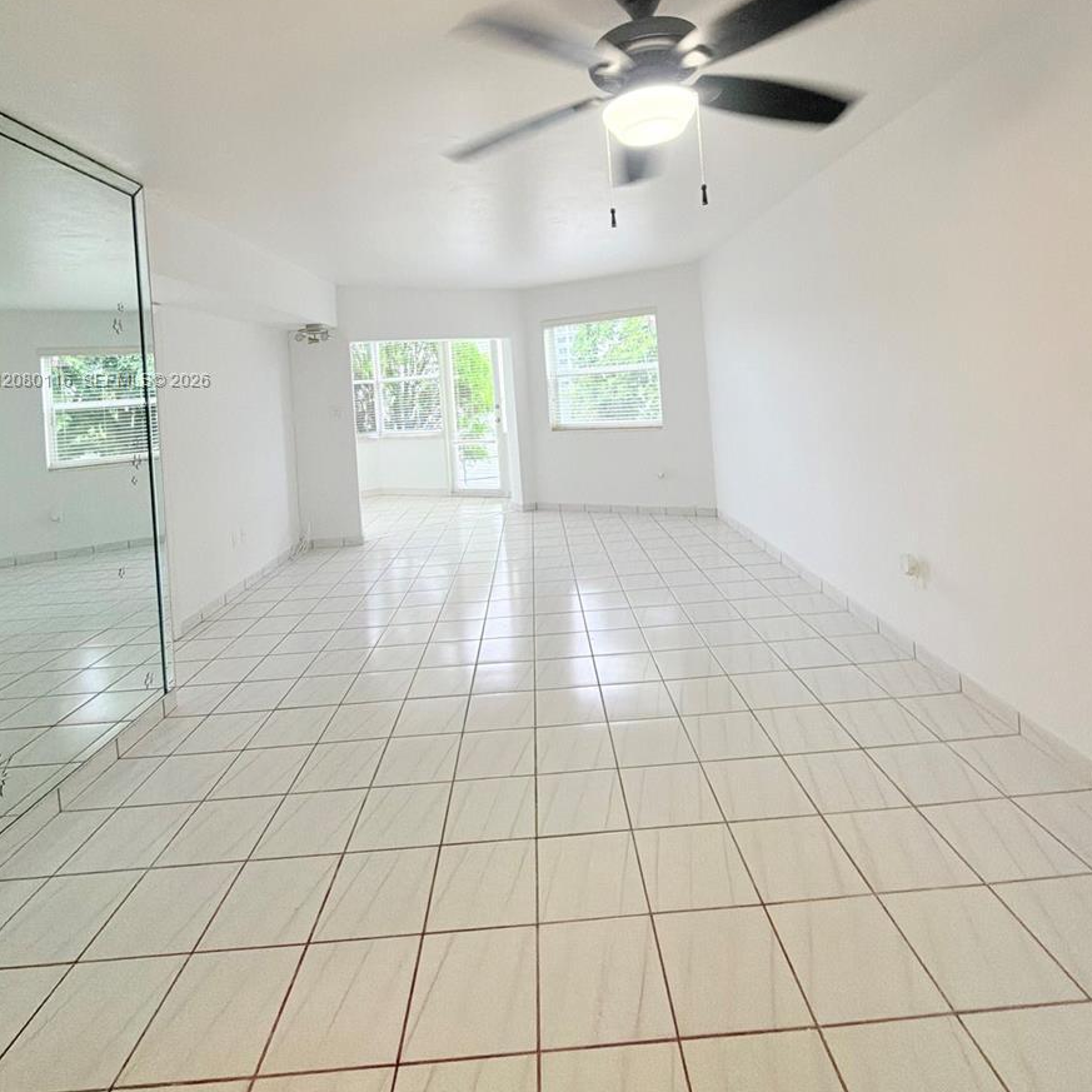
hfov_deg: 84.0
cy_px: 382
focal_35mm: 17
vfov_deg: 81.7
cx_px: 540
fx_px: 607
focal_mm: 2.22
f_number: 2.2
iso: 200
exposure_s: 1/60
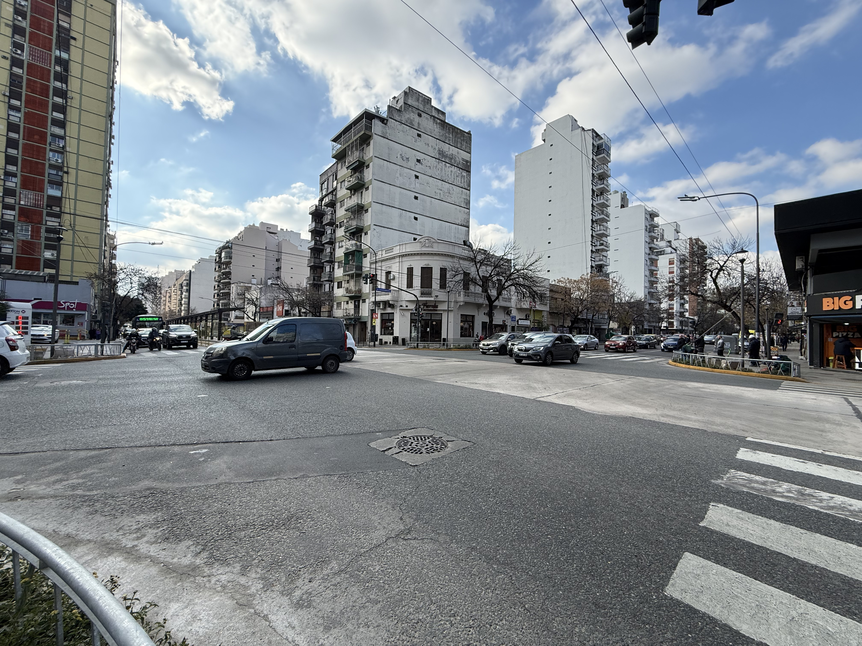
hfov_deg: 102.1
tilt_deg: +1.6
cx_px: 431
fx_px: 349
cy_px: 323
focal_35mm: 14
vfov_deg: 85.7
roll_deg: -0.1
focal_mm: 2.22
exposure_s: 1/888
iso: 64
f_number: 2.2
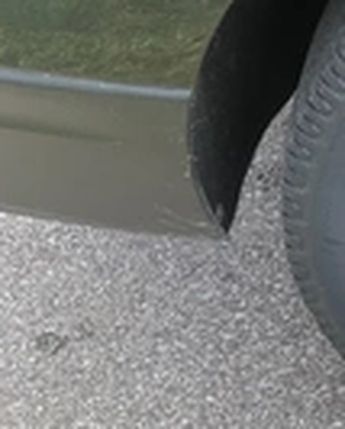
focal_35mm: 85
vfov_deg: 22.4
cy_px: 171
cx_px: 629
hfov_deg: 15.5
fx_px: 1081
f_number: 1.8
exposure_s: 1/358
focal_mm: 3
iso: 25
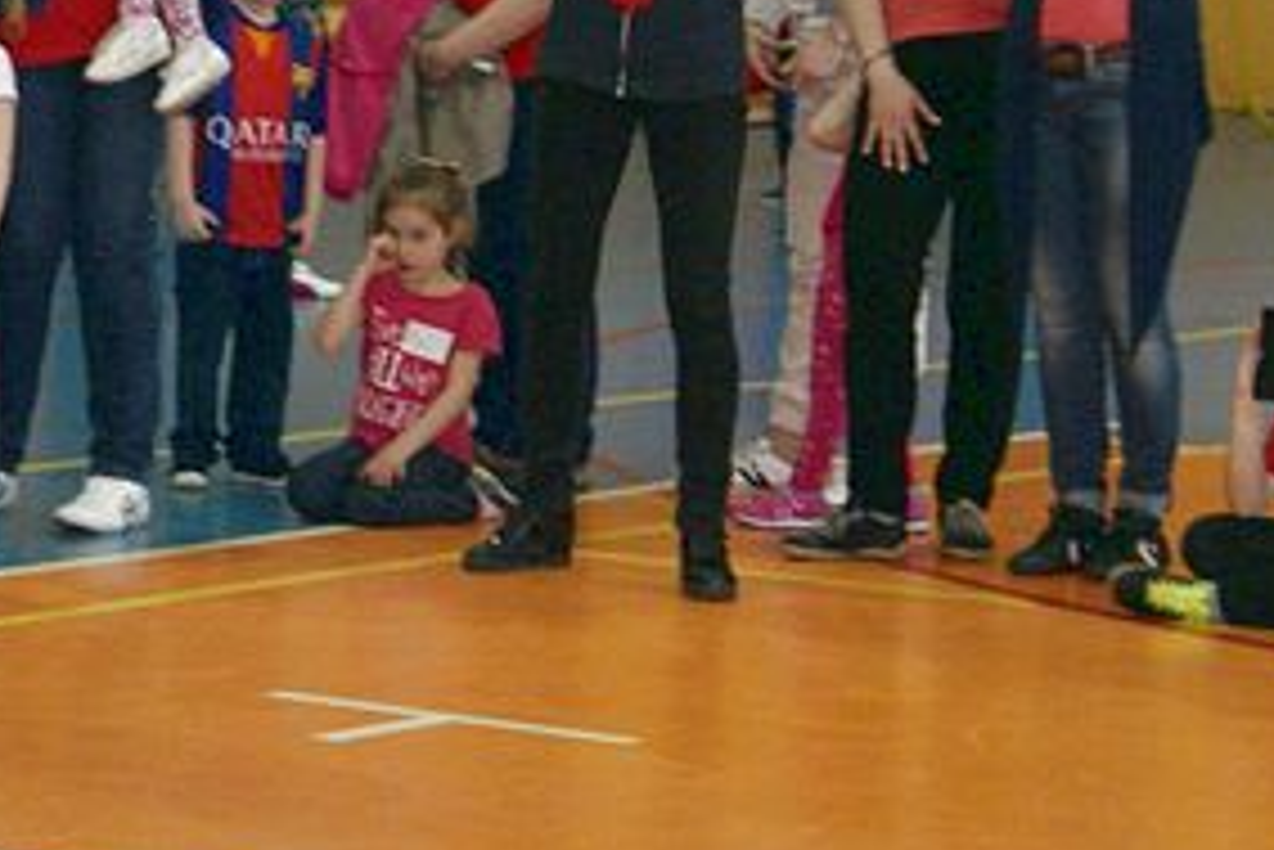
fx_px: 6373
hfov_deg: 11.3
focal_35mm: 180
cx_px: -135
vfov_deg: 7.6
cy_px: 454
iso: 400
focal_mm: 40
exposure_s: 1/60
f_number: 5
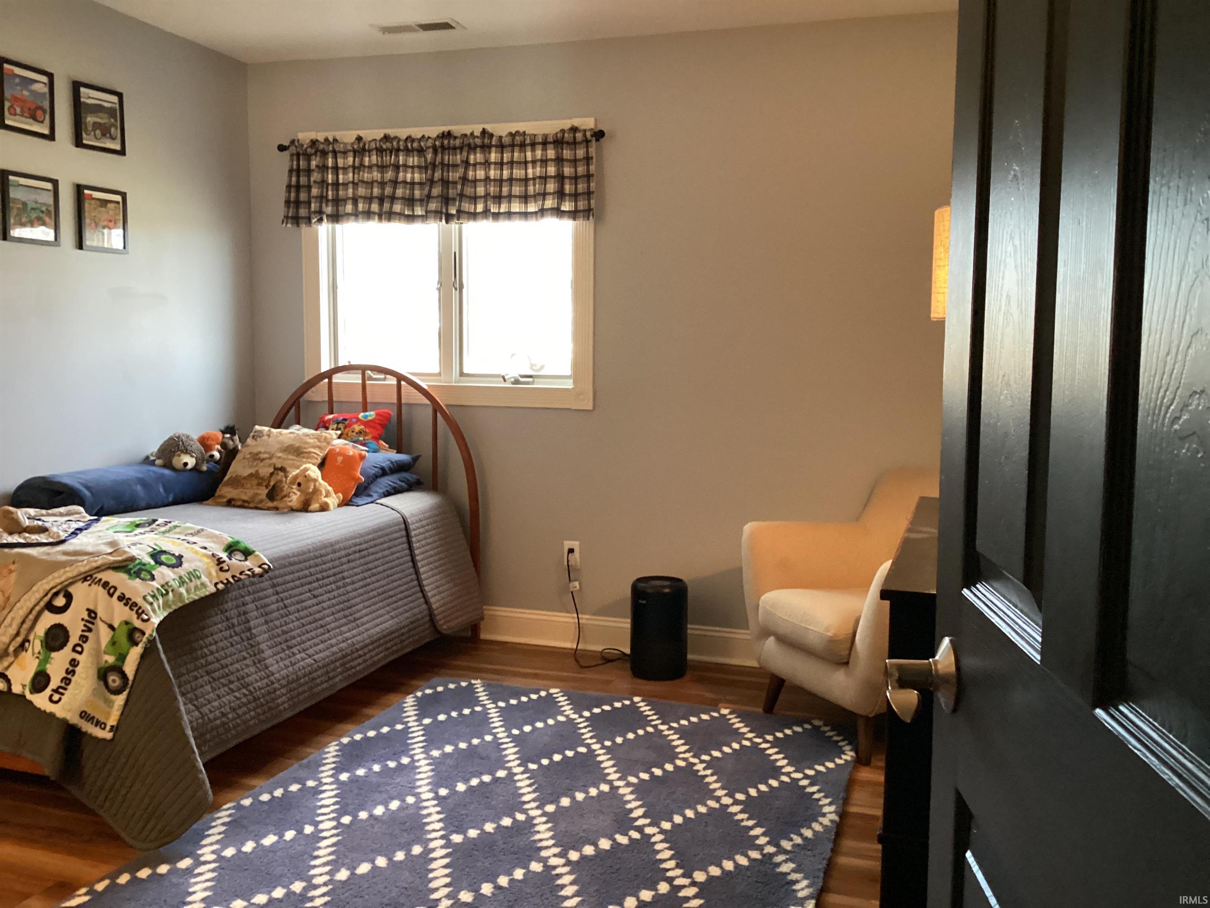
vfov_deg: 45.4
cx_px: 605
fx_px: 1084
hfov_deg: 58.4
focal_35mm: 31
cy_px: 454
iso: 400
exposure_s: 1/40
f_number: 2.4
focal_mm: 3.3
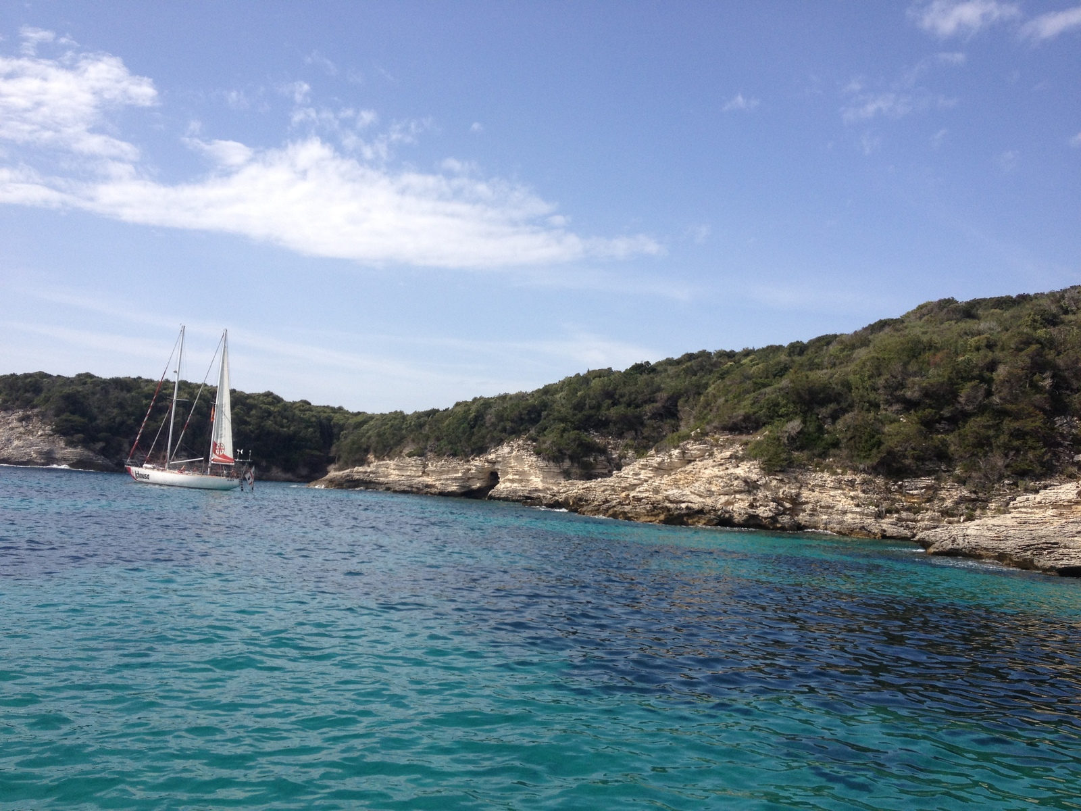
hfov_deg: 52.6
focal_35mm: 35
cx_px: 540
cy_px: 406
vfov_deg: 40.7
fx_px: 1093
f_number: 2.4
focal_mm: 4.28
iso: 64
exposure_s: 1/1783
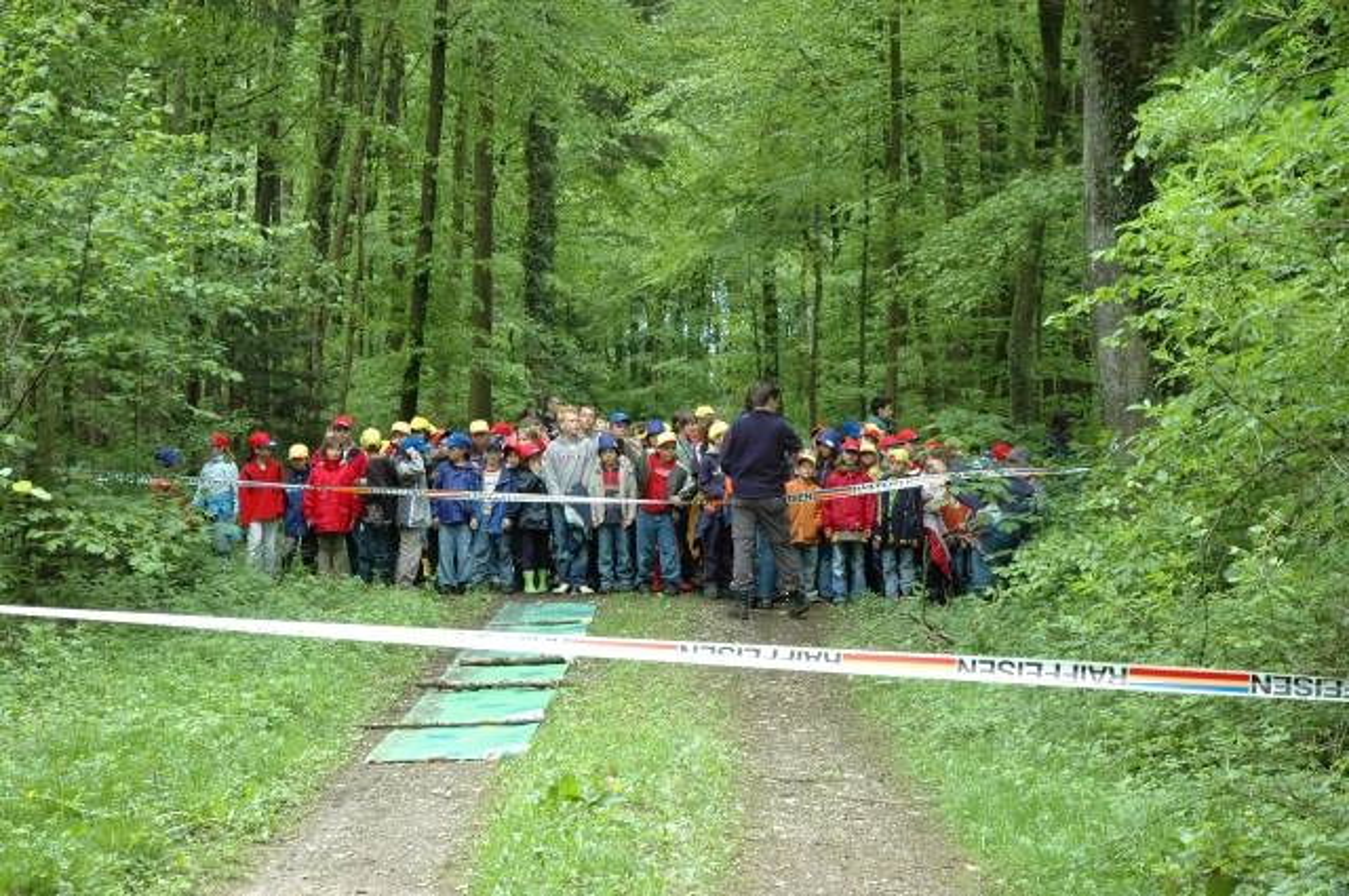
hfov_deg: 28.1
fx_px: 2695
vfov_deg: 18.9
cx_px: 674
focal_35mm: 72
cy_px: 448
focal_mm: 48
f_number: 5
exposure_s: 1/100
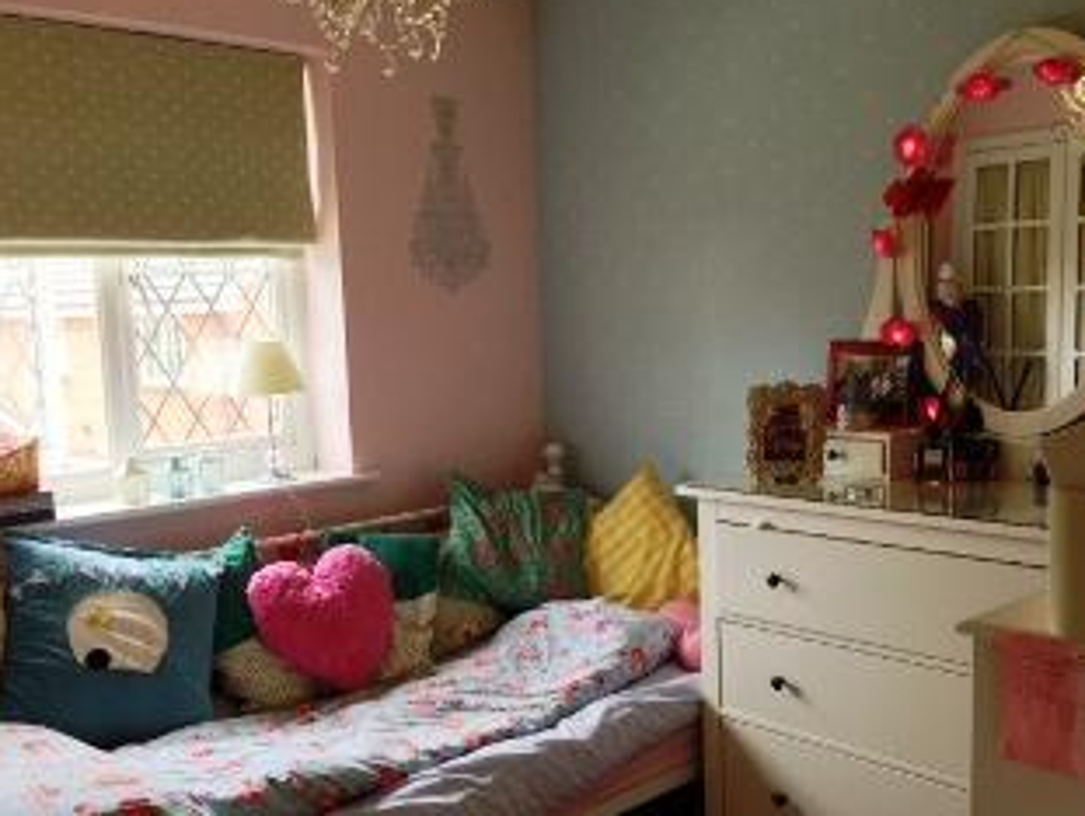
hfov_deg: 48.9
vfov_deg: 37.8
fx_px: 1192
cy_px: 448
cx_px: 530
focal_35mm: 38
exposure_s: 1/30
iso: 64
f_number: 2.4
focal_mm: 4.13
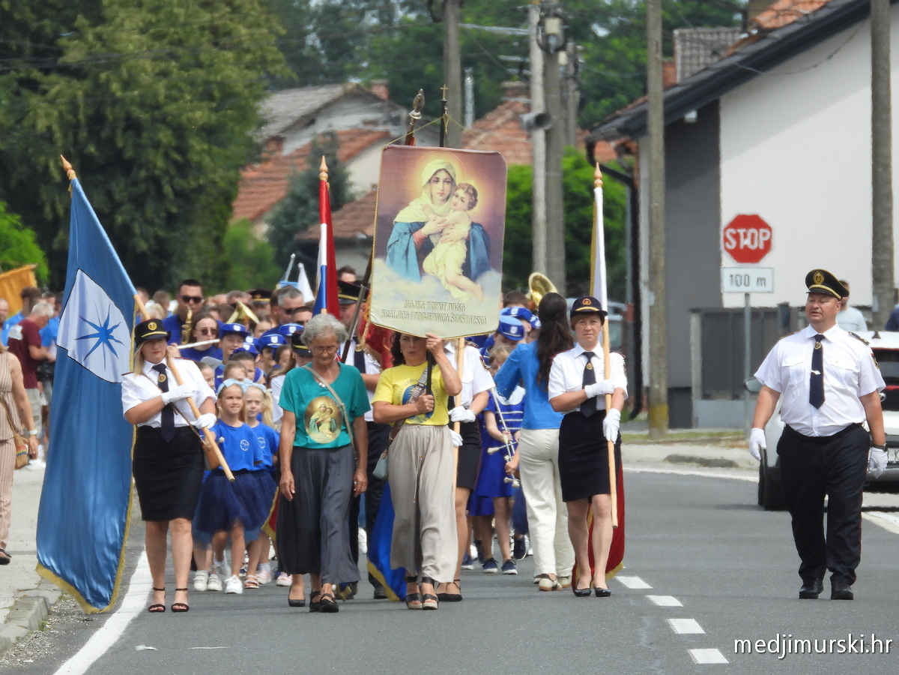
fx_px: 22335
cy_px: 338
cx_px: 450
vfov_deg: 1.7
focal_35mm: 860
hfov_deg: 2.3
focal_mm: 155
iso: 140
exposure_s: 1/500
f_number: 5.6
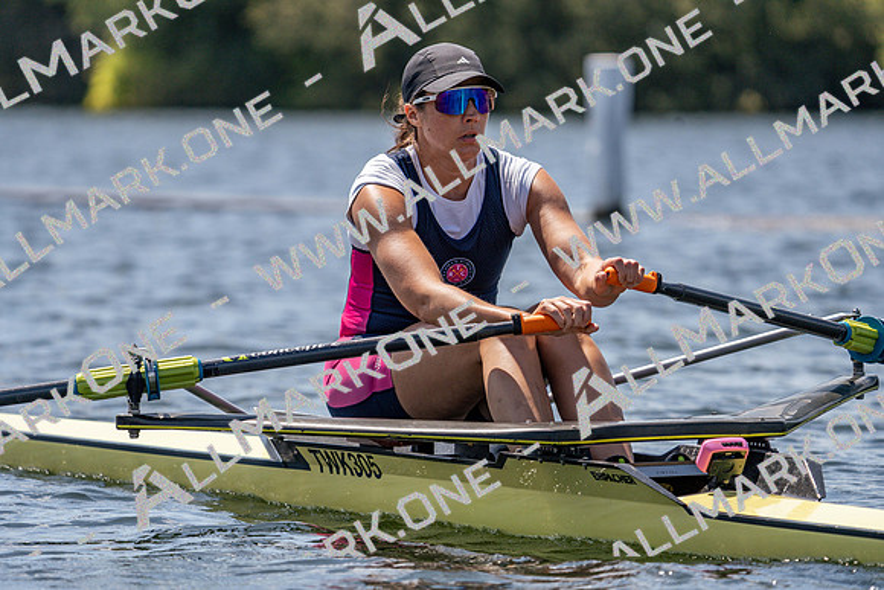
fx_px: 8449
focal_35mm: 344
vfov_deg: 4.0
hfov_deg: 6.0
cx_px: 442
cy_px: 295
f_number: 6.3
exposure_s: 1/2000
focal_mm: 344
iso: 250
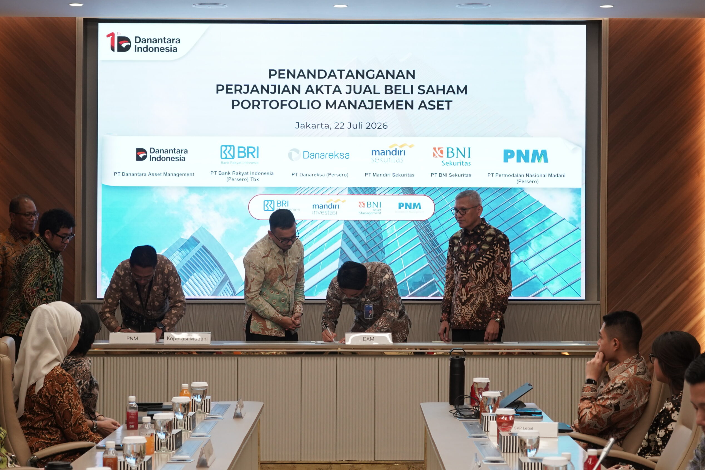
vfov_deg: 15.0
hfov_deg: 22.4
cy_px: 234
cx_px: 352
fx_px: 1782
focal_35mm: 91
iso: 1000
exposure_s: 1/100
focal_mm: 60
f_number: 5.6
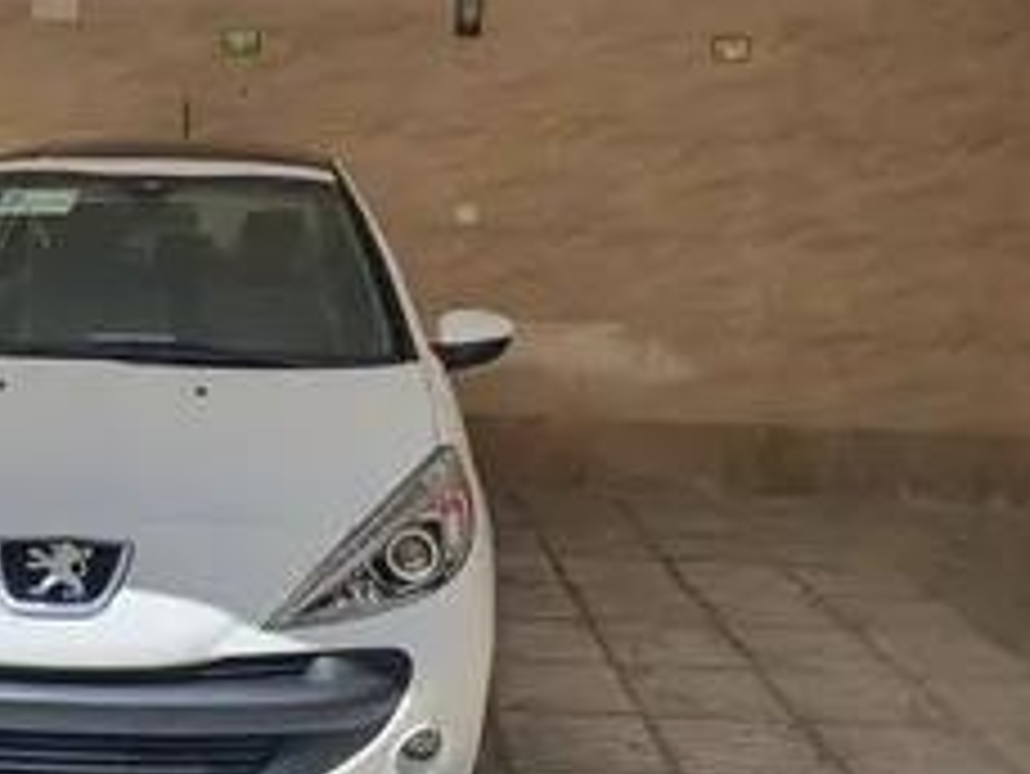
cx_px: 144
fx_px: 1518
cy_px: 324
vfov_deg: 28.5
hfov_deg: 35.7
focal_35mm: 51
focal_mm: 4.3
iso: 50
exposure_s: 1/1596
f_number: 2.4
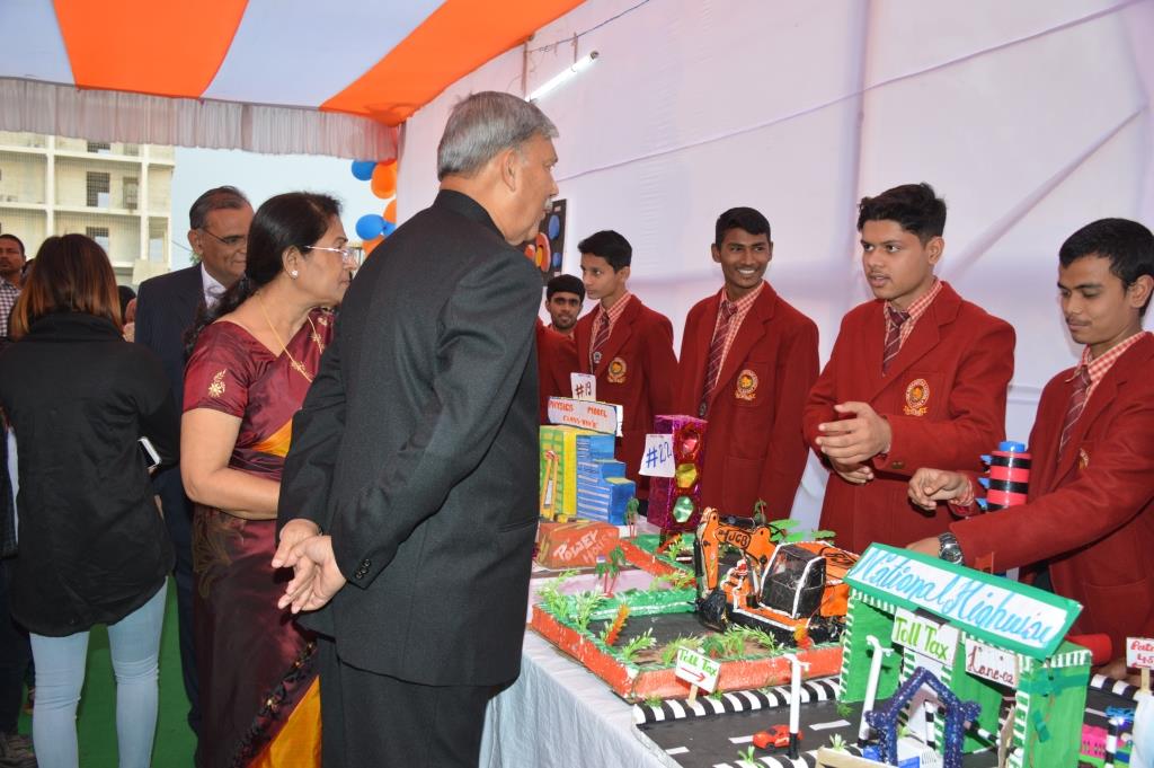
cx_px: 577
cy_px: 384
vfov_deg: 43.5
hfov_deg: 62.0
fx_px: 961
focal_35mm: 30
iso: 200
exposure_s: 1/125
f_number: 5
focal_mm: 20
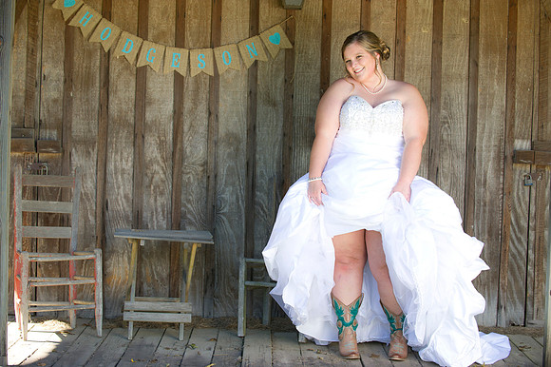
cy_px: 184
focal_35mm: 78
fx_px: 1193
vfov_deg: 17.5
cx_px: 276
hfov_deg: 26.0
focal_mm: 78
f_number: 4
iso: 200
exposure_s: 1/125
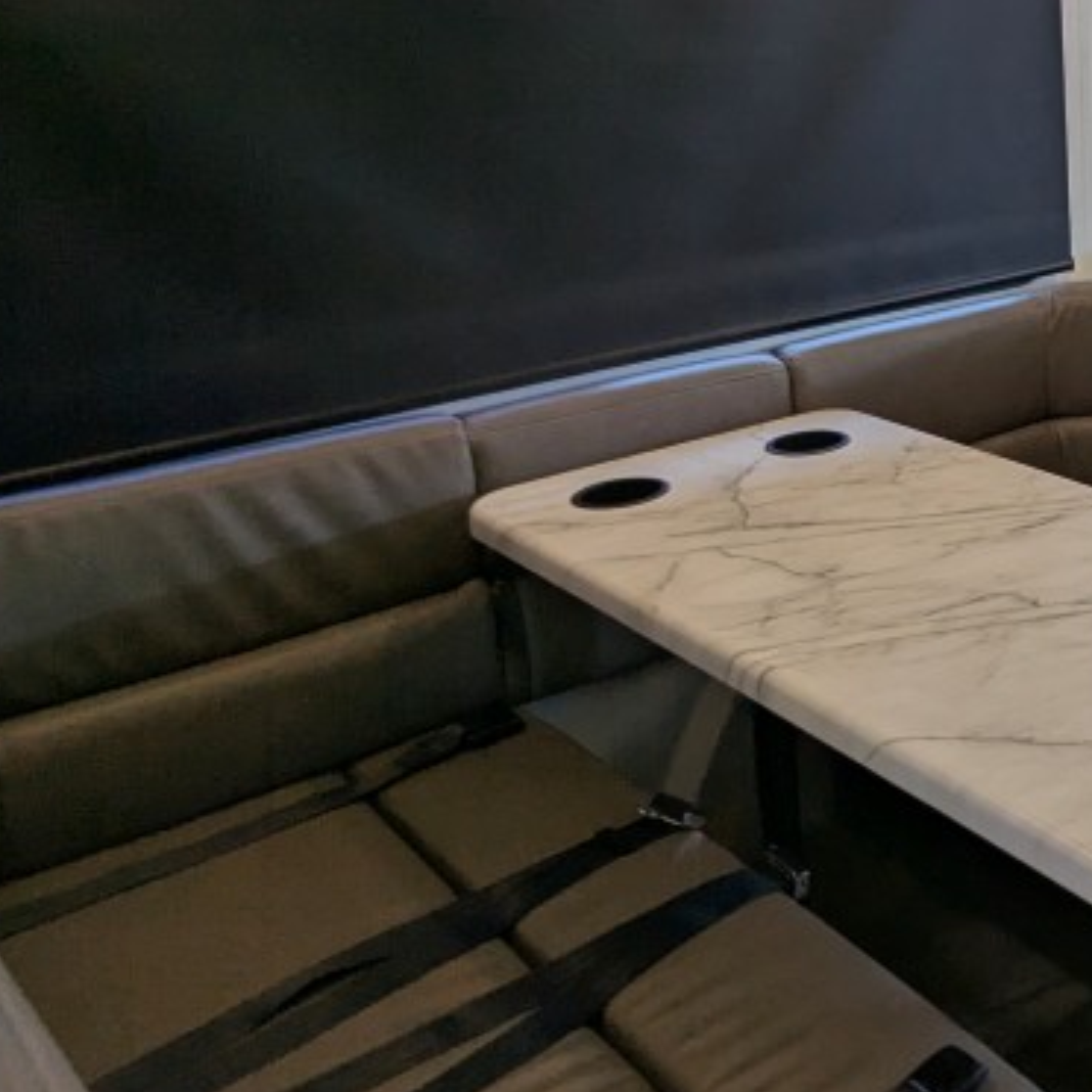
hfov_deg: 33.3
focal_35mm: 39
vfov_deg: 41.2
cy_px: 233
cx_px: 1365
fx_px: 1392
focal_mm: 2.35
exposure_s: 1/75
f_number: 2.2
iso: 96
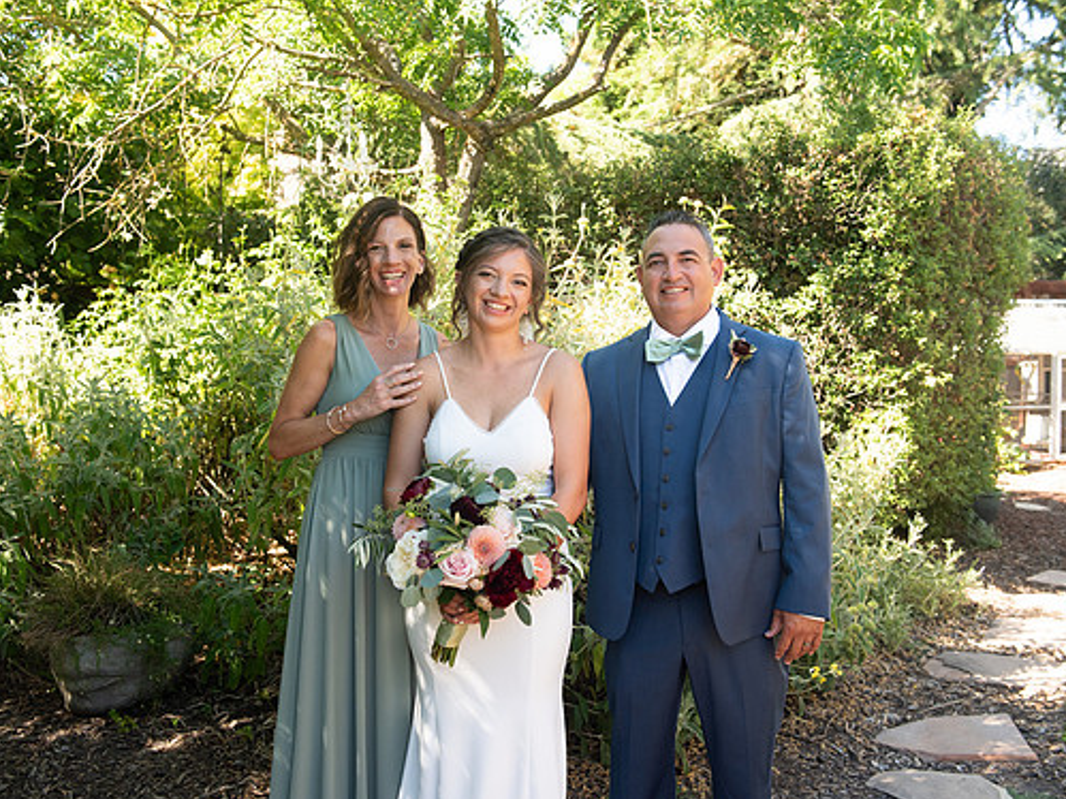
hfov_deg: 49.0
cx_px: 511
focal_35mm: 38
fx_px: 1170
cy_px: 405
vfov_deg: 37.7
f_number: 4.5
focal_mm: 34
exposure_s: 1/320
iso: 640
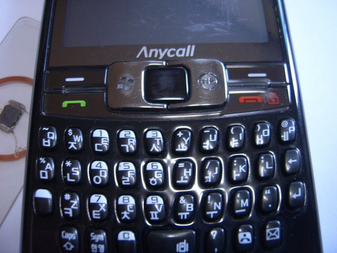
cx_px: 168
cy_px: 126
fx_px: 341
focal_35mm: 35
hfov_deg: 52.6
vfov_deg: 40.7
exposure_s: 1/10
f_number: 2.8
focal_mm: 5.8
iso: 100
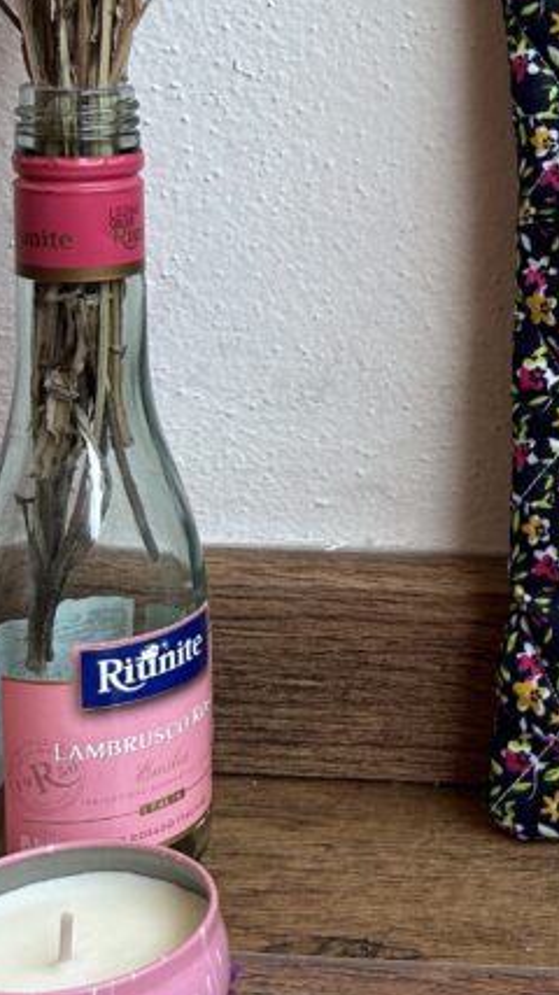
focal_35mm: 68
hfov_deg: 16.9
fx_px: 1793
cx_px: 694
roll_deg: -1.9
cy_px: 214
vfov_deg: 30.3
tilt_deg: -8.9
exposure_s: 1/121
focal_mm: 5.7
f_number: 1.5
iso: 80
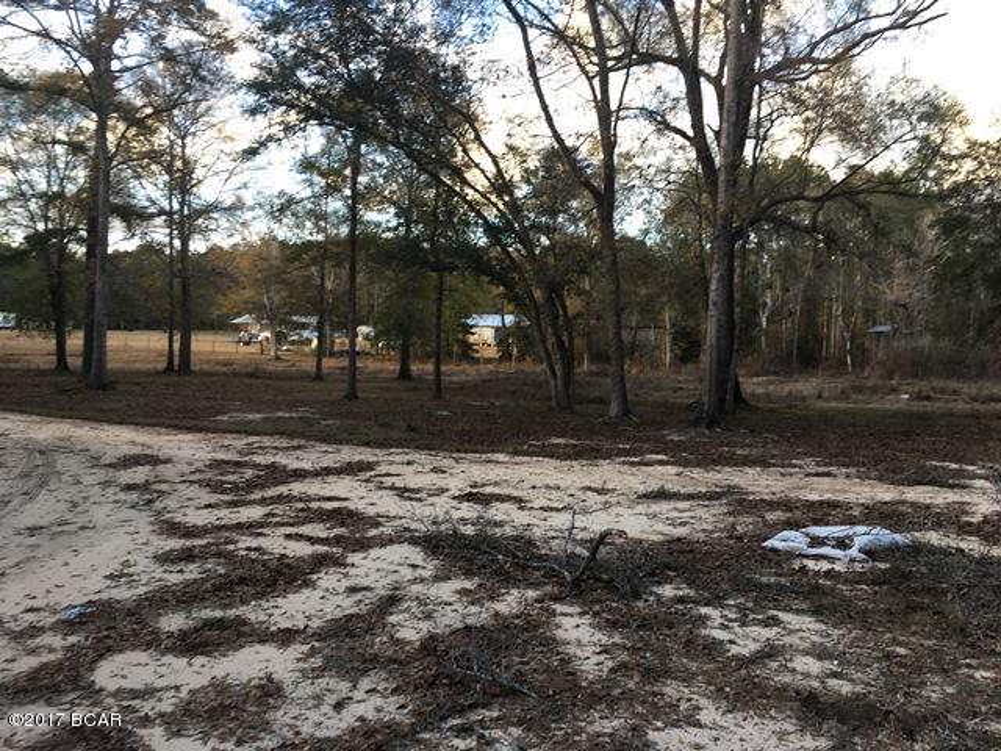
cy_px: 376
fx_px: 839
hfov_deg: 61.7
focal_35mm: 29
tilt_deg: -6.2
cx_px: 500
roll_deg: -0.6
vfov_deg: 48.2
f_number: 2.2
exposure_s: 1/120
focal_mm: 4.15
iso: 32
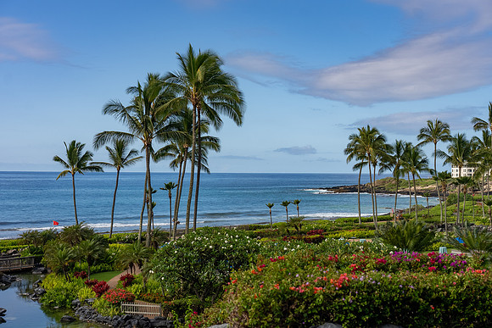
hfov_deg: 36.9
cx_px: 246
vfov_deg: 25.1
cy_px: 164
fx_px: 738
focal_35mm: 54
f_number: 4
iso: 160
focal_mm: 54
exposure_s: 1/1600
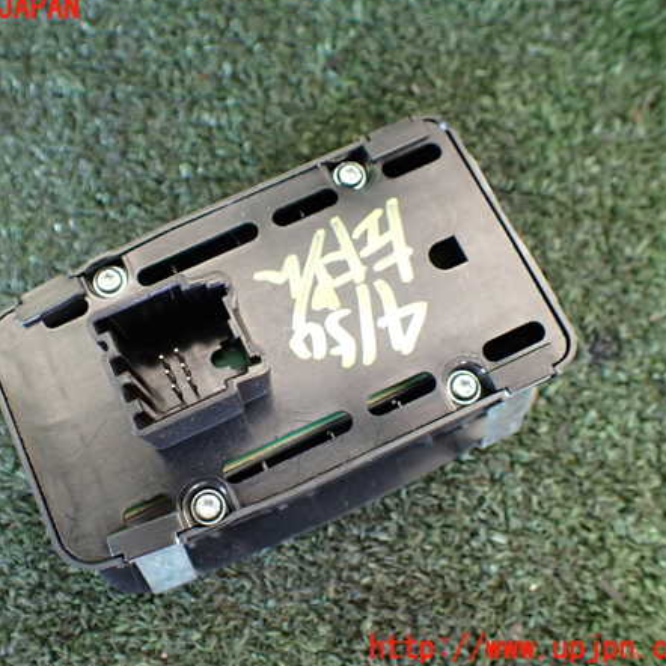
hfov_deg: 45.7
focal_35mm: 36
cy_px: 328
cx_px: 258
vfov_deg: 46.0
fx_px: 784
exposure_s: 1/125
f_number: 2.3
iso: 400
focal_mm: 5.4
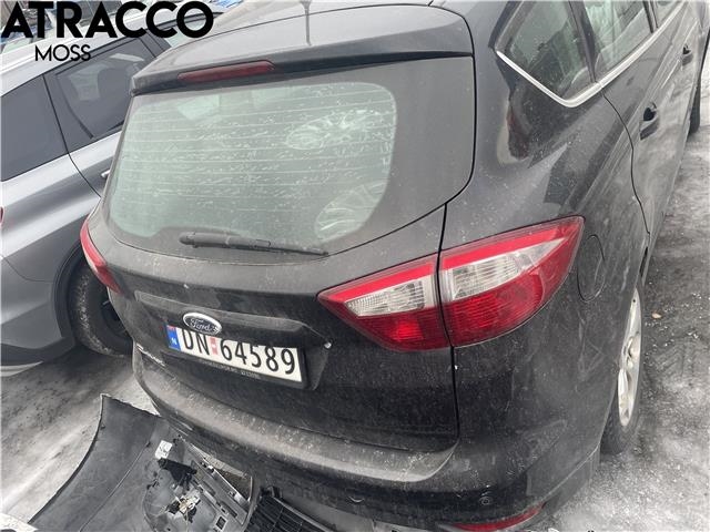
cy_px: 266
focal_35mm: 26
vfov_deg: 53.1
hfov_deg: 67.3
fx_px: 533
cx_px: 355
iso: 40
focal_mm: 4.2
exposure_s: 1/121
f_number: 1.6
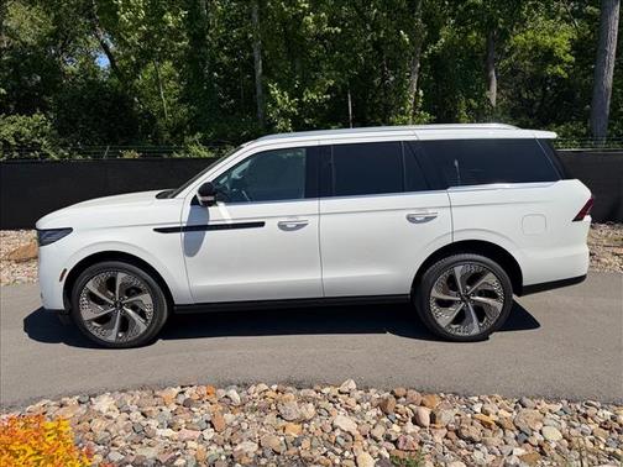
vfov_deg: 56.8
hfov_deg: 71.6
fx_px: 432
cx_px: 312
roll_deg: +1.1
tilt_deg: -12.9
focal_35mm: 24
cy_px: 234
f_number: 1.78
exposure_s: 1/8130
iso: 80
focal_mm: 6.76
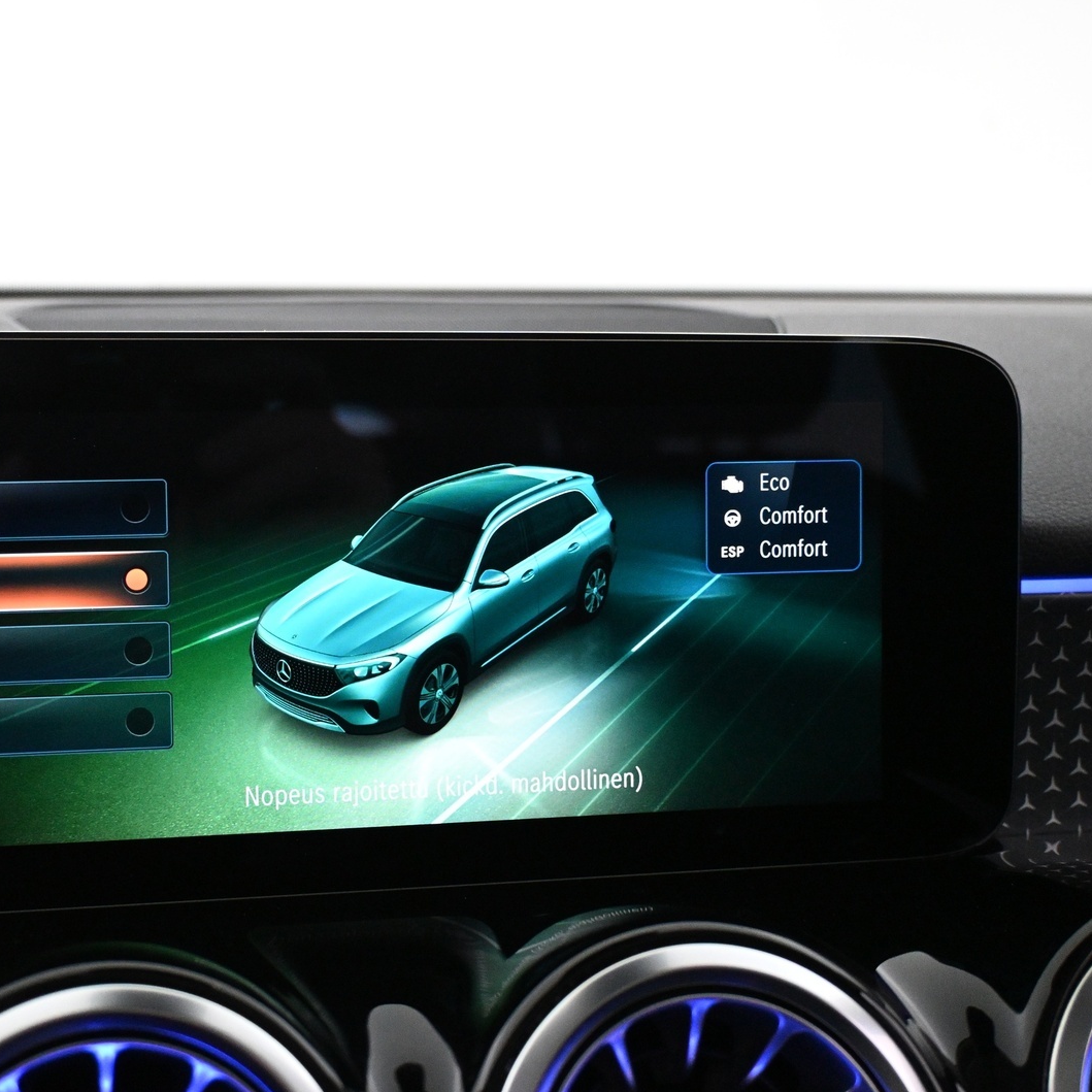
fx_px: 1427
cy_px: 543
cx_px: 321
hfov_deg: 41.1
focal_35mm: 40
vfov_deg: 41.9
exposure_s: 1/100
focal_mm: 20.5
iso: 4000
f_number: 3.8
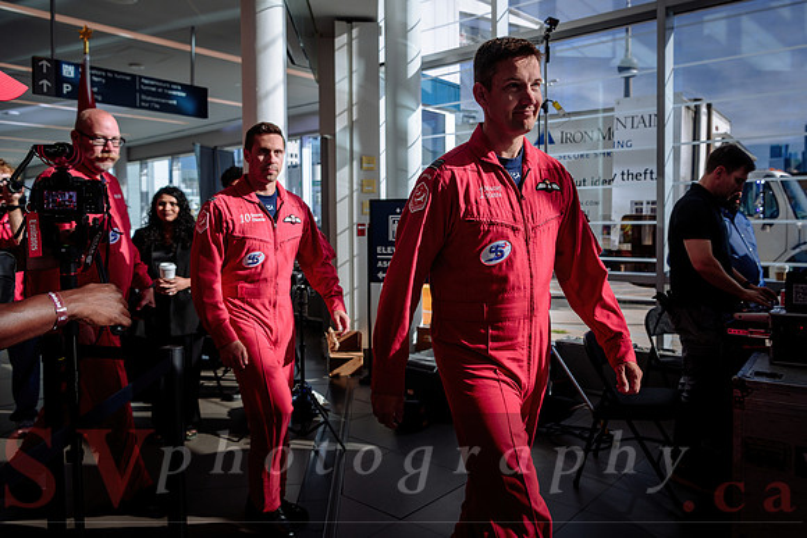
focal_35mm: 29
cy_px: 245
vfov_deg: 44.4
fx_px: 659
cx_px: 439
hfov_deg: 62.8
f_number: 4
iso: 160
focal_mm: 27
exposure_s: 1/250
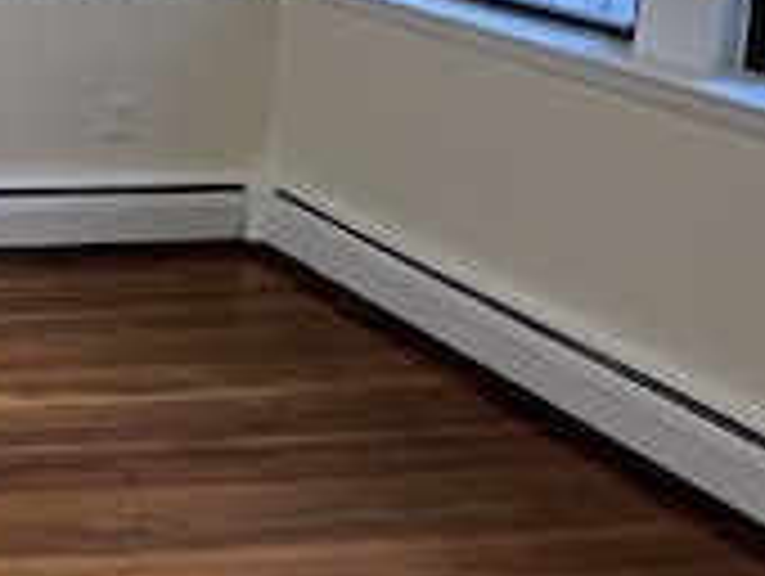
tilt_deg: -7.4
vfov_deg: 22.2
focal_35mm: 61
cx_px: -567
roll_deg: -0.9
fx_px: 1350
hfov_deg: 21.8
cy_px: -122
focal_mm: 1.57
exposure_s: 1/60
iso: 250
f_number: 1.8
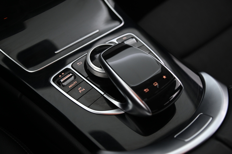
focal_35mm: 48
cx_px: 116
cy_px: 77
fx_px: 309
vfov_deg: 28.0
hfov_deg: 41.1
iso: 2000
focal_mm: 48
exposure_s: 1/25
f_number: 4
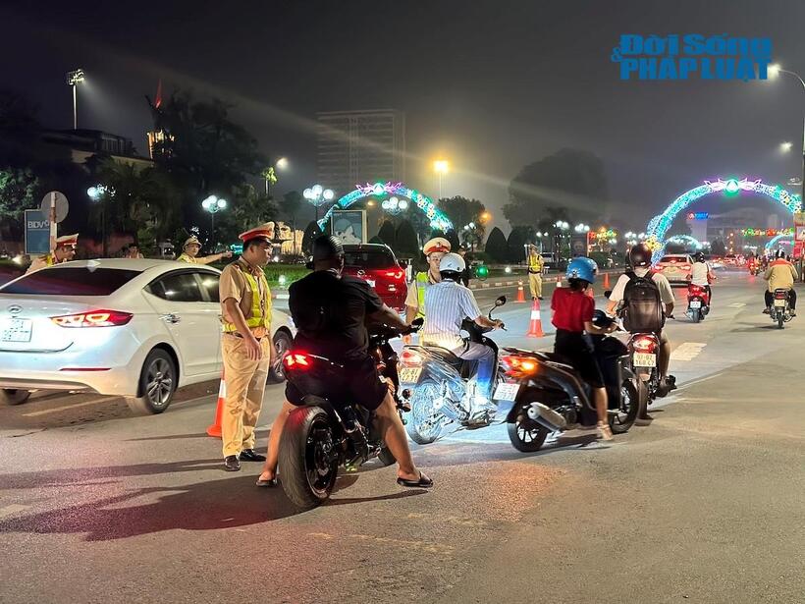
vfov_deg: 30.3
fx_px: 1116
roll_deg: +0.1
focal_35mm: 48
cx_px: 402
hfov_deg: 39.7
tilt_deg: -3.4
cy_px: 302
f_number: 1.78
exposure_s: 1/33
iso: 640
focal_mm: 6.86
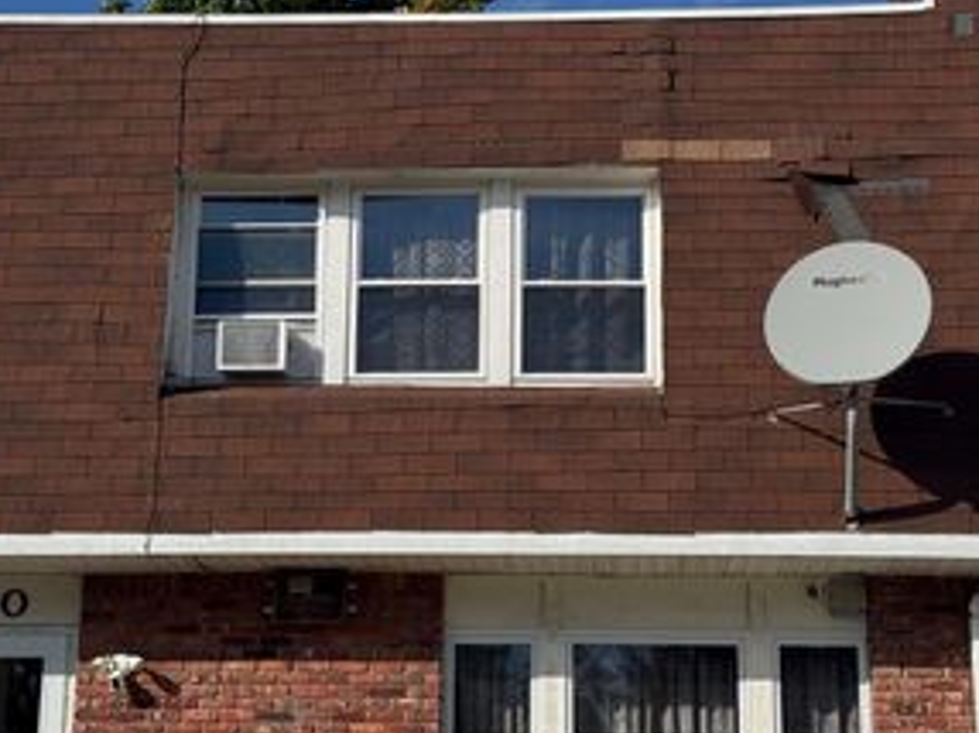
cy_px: 327
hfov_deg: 23.3
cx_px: 483
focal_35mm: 84
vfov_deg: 17.5
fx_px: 2374
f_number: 1.78
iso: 64
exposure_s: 1/5208
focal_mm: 6.76
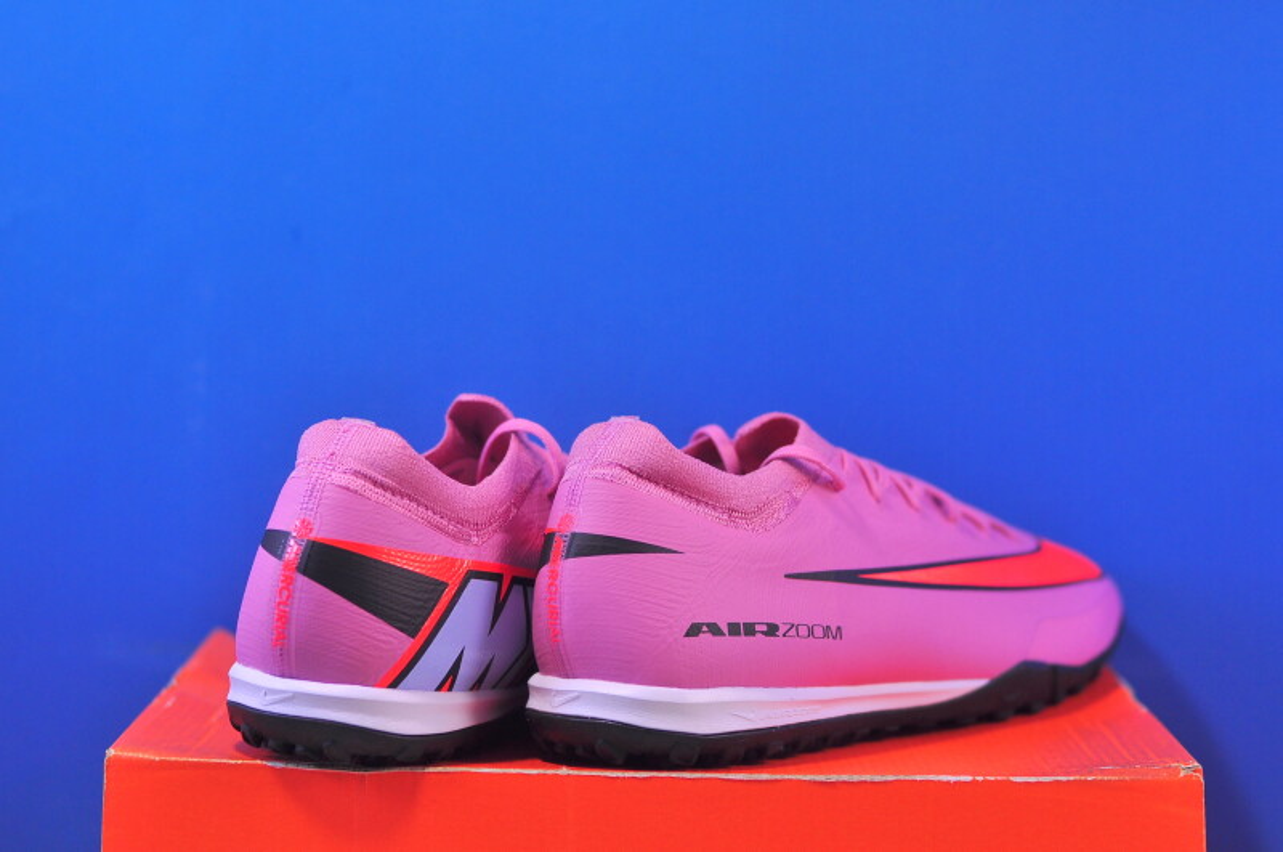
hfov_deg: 27.0
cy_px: 426
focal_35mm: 75
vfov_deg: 18.1
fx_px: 2669
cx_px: 642
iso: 250
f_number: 2.5
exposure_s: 1/320
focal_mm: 50
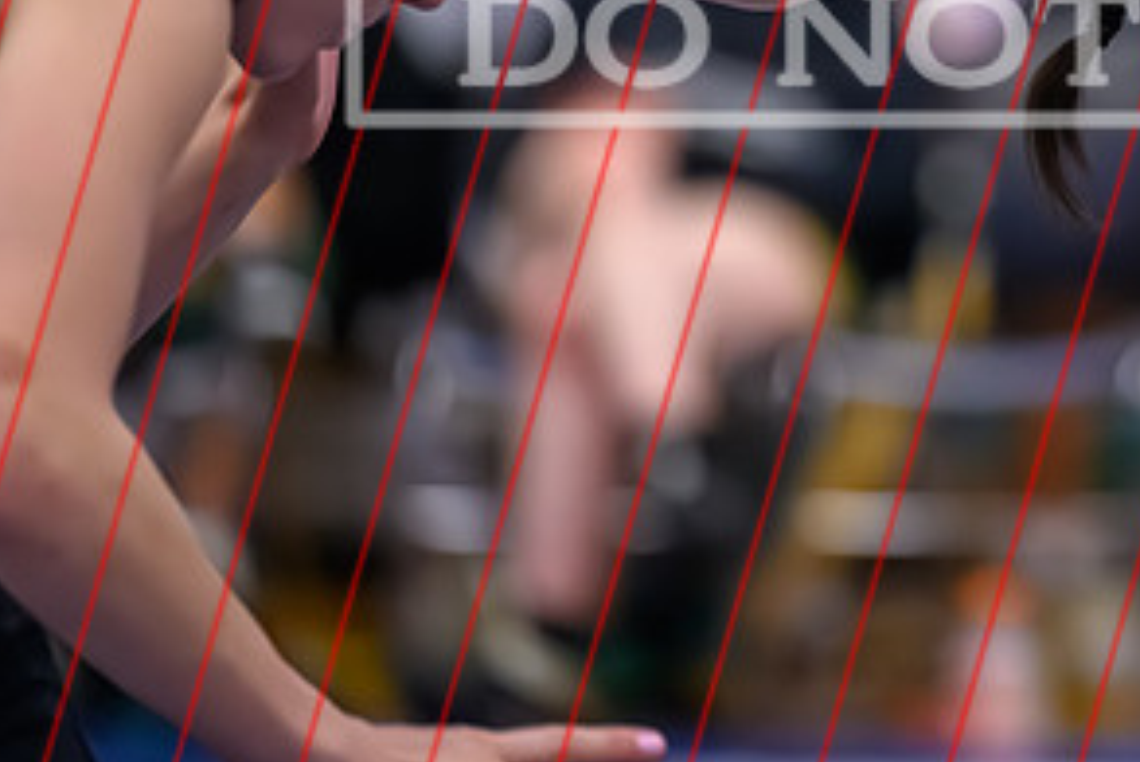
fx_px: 12577
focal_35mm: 397
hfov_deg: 5.2
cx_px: 1070
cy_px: 64
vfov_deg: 3.5
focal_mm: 200
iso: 10000
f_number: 2.8
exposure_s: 1/640
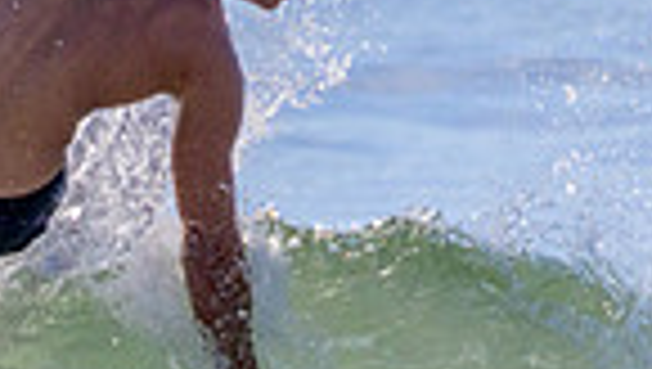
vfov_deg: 0.4
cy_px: 475
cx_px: -144
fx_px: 57922
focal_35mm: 3346
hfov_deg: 0.6
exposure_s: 1/2000
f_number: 11
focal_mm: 800
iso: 800
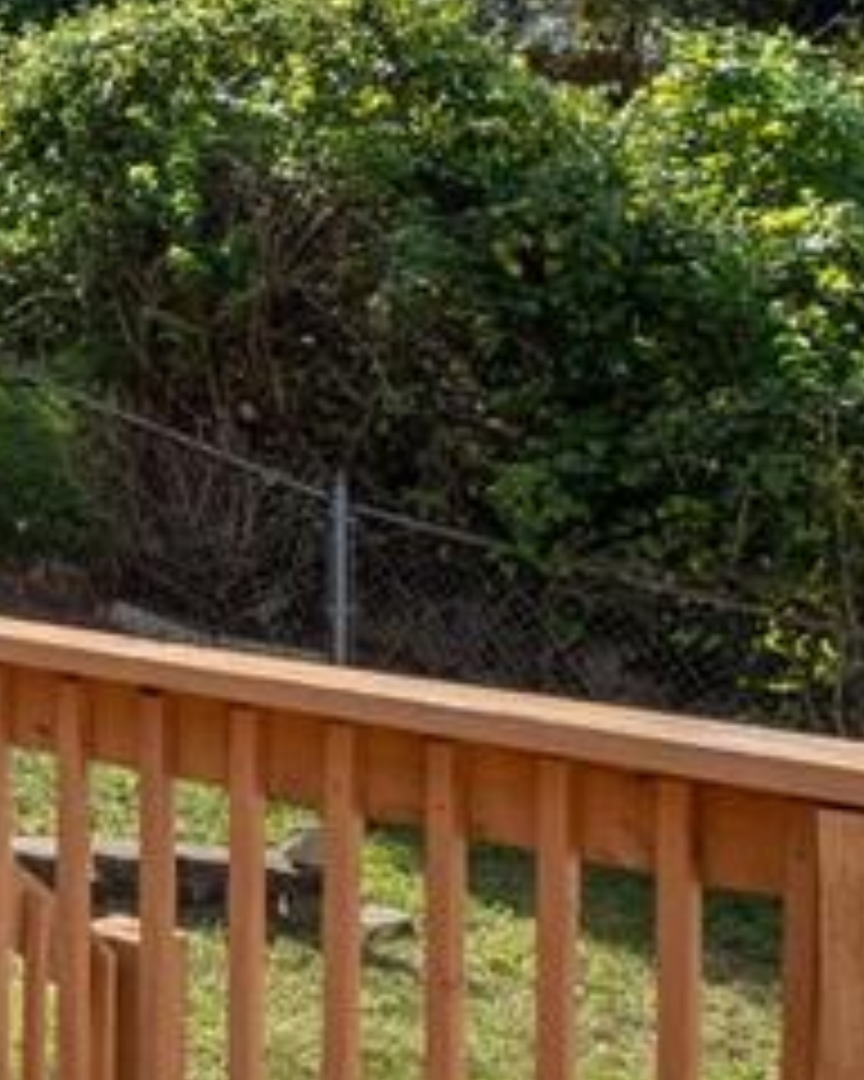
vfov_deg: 26.4
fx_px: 2301
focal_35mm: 72
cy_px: 436
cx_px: -1066
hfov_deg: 15.1
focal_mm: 9
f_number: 8
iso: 400
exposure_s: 1/500
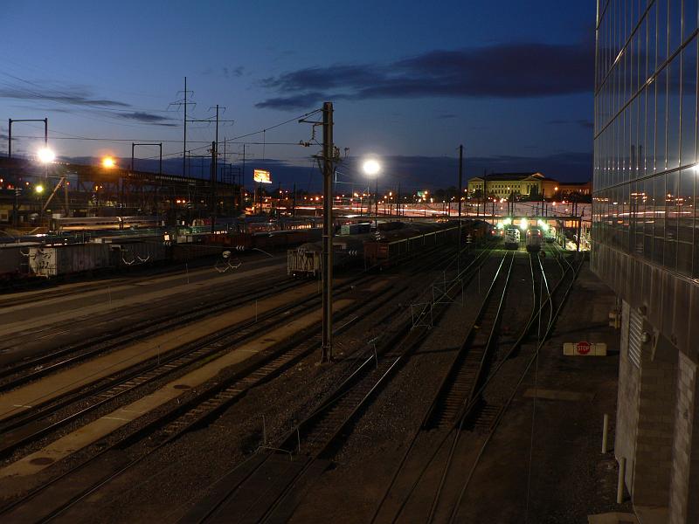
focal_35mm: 36
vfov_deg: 39.7
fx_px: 727
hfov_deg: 51.4
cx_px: 350
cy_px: 262
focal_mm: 6
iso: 80
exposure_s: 1/1.3
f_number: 2.8
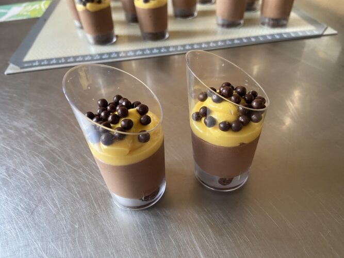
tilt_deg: -42.4
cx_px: 172
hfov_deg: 67.3
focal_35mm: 26
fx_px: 258
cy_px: 129
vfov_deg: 53.0
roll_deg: +4.6
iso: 160
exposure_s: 1/60
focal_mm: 4.25
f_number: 1.8
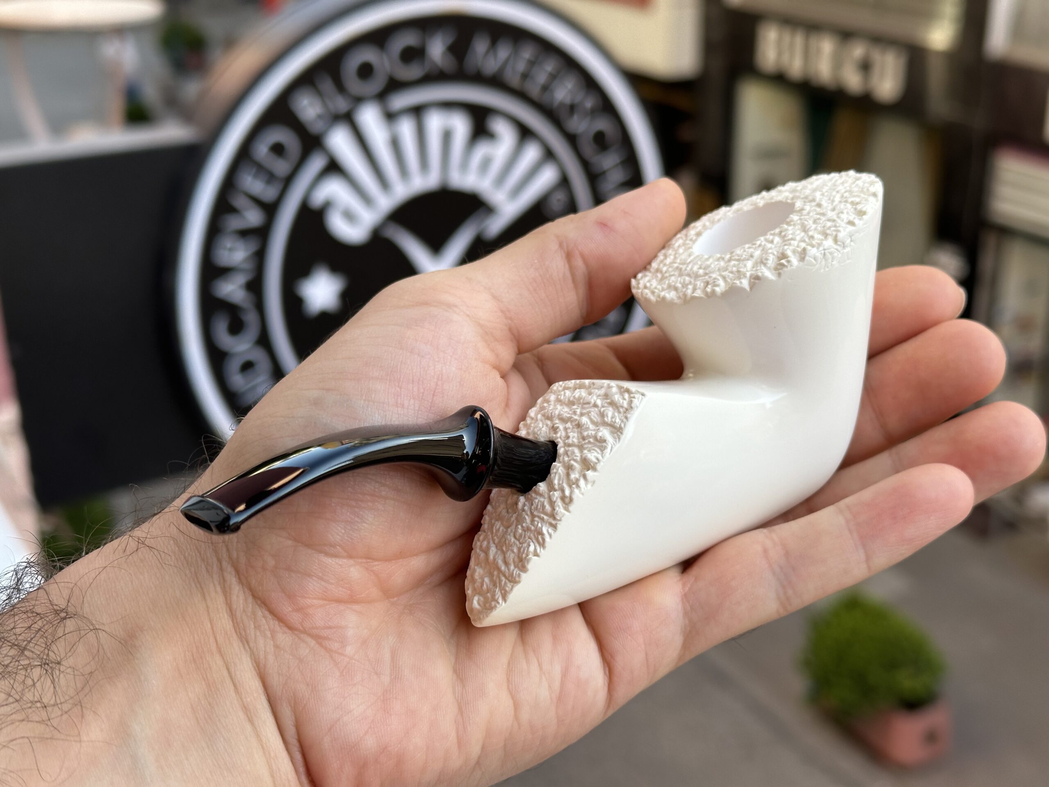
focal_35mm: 48
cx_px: 524
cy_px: 394
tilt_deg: -22.4
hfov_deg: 39.7
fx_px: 1455
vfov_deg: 30.3
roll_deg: +0.8
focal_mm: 6.86
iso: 64
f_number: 1.78
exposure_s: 1/564
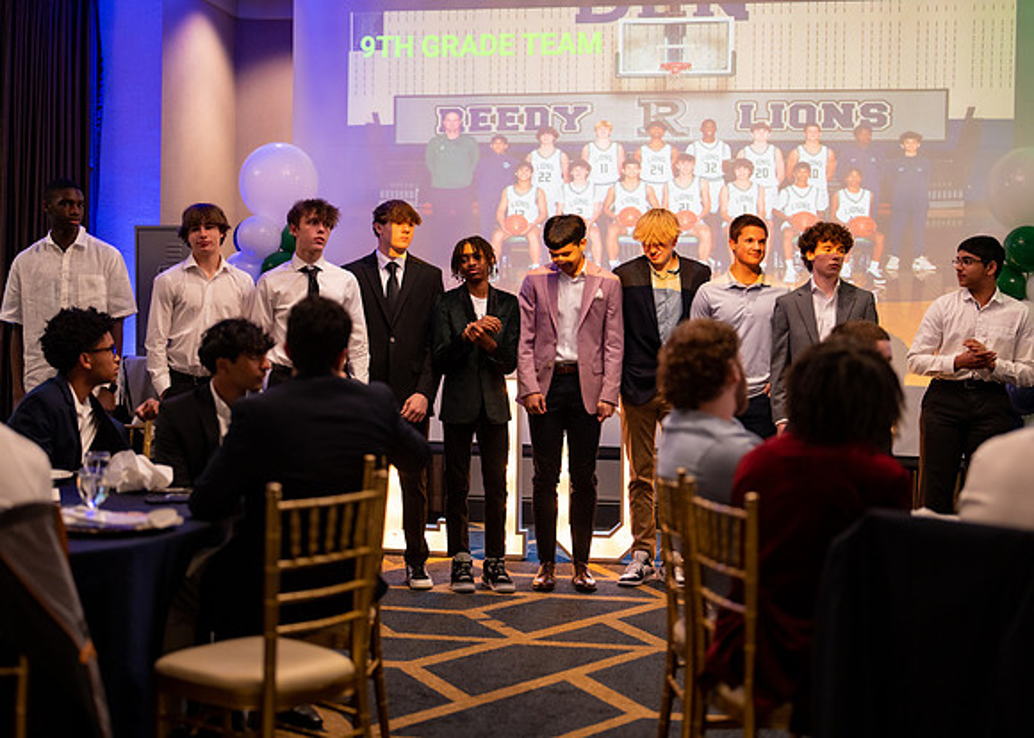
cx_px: 512
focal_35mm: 54
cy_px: 369
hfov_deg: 36.2
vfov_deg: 26.3
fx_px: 1582
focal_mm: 50
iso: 1000
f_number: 1.2
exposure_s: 1/320
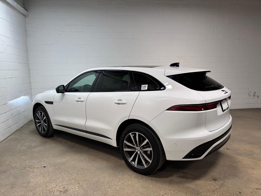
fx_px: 196
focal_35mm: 26
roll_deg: +1.4
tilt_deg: -7.4
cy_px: 98
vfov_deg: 53.1
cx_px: 130
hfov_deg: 67.3
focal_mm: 5.96
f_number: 1.6
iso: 50
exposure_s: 1/347
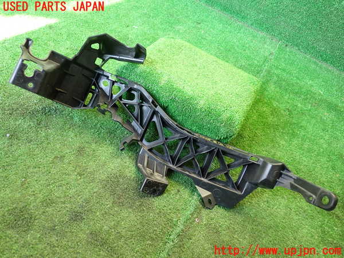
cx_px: 172
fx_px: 298
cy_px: 129
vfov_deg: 46.8
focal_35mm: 30
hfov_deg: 60.0
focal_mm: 5.4
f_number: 2.3
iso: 200
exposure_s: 1/80
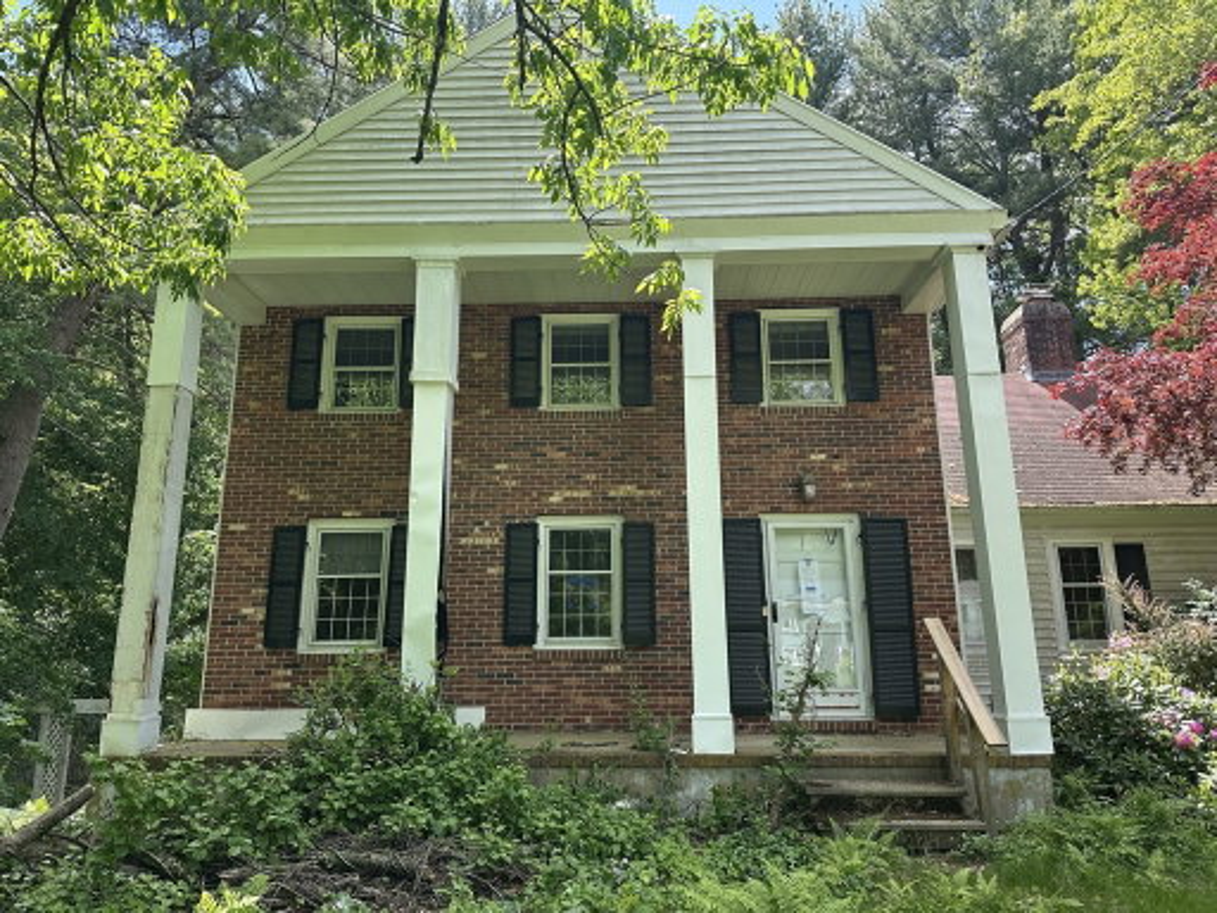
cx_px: 608
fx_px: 844
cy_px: 456
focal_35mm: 24
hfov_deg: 71.6
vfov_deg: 56.8
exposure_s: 1/797
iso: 80
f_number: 1.78
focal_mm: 6.86
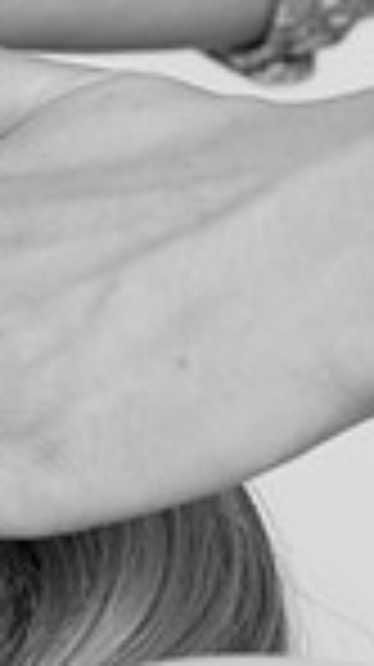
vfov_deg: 10.5
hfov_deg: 5.7
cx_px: -527
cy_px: 232
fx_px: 3640
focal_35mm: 206
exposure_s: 1/200
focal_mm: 50
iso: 640
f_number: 5
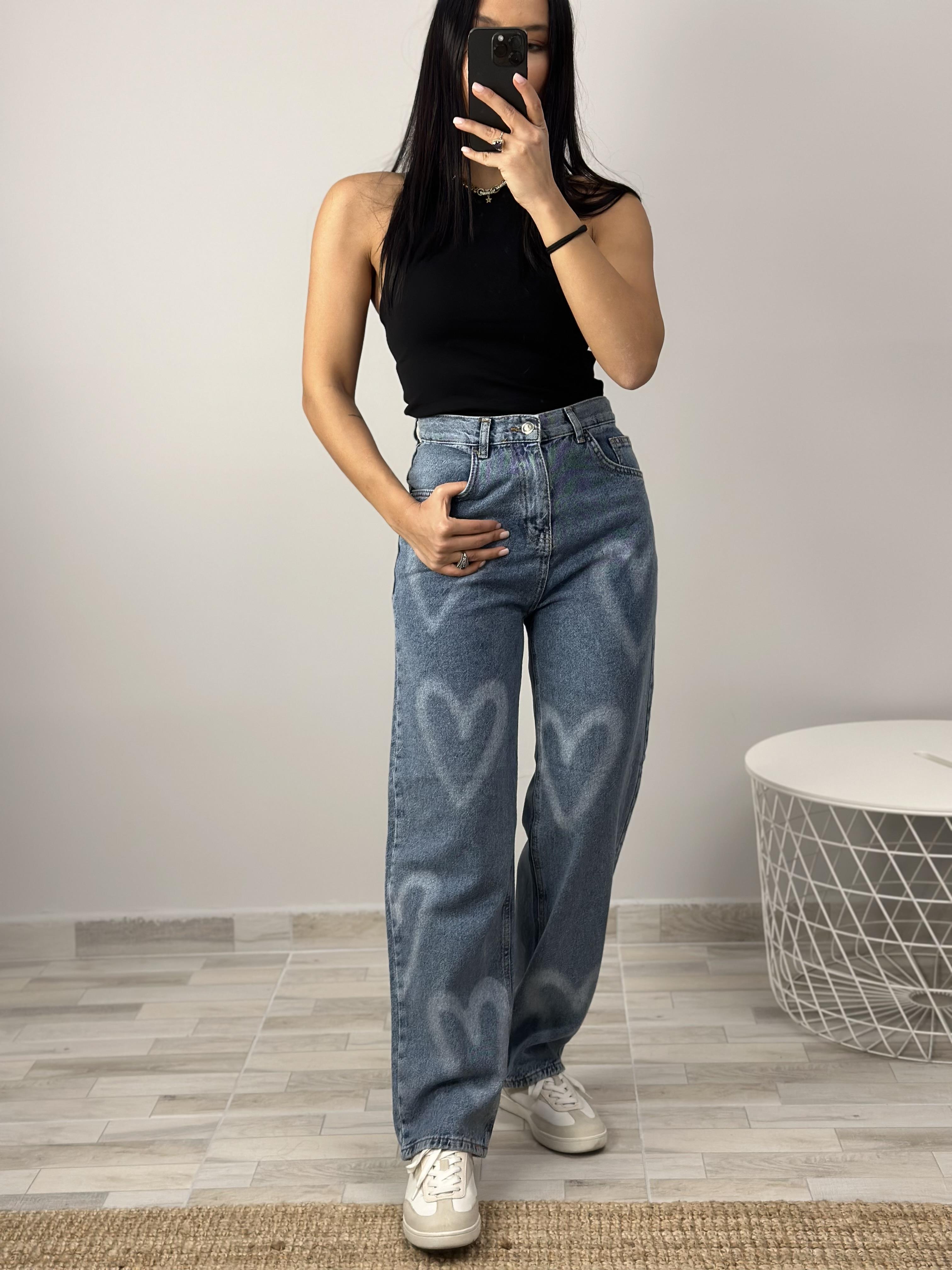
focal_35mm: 48
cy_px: 635
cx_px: 476
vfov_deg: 39.7
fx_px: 1760
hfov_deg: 30.3
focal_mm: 6.86
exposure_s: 1/100
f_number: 1.78
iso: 125
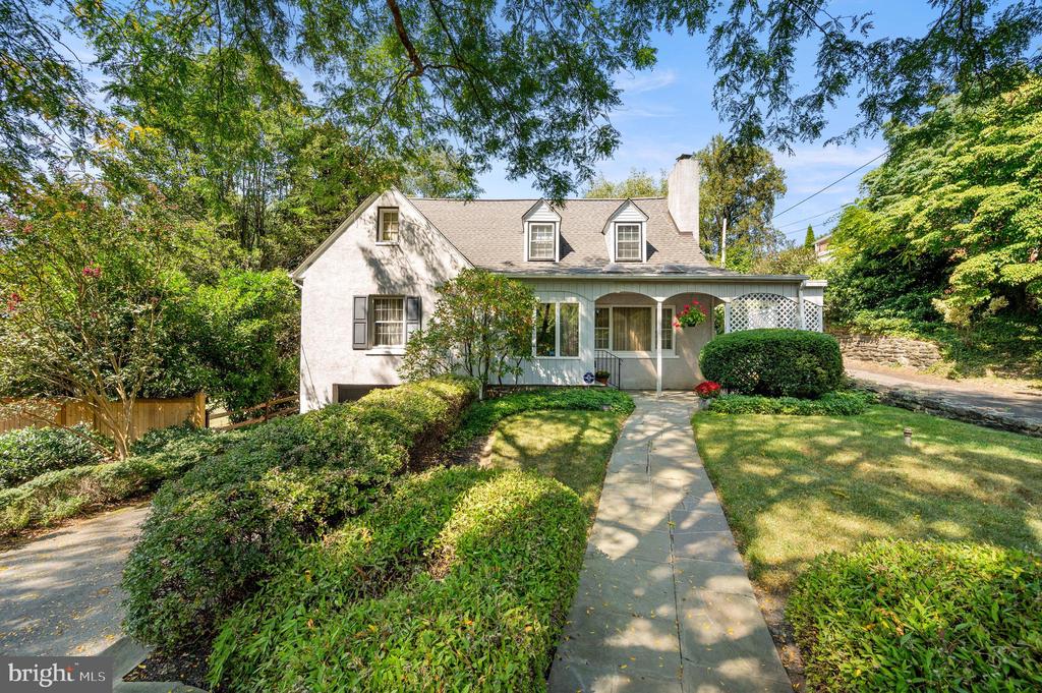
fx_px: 405
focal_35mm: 14
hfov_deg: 104.3
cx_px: 521
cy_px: 346
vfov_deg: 81.1
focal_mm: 14
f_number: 8
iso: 400
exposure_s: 1/100
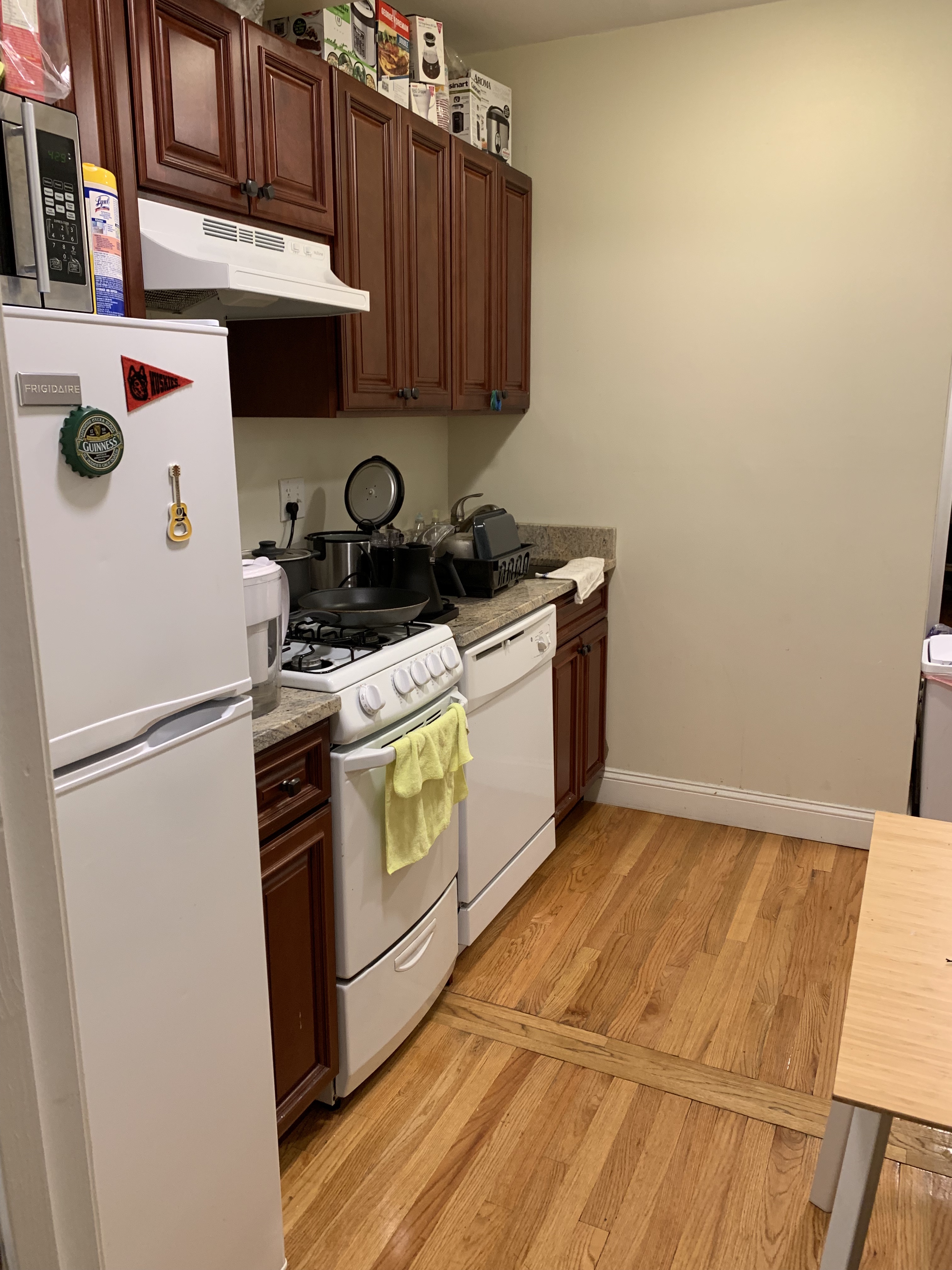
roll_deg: +1.5
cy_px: 635
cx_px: 476
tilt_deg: -10.5
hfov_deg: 53.1
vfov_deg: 67.3
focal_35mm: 26
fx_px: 953
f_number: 1.8
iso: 100
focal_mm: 4.25
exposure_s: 1/60
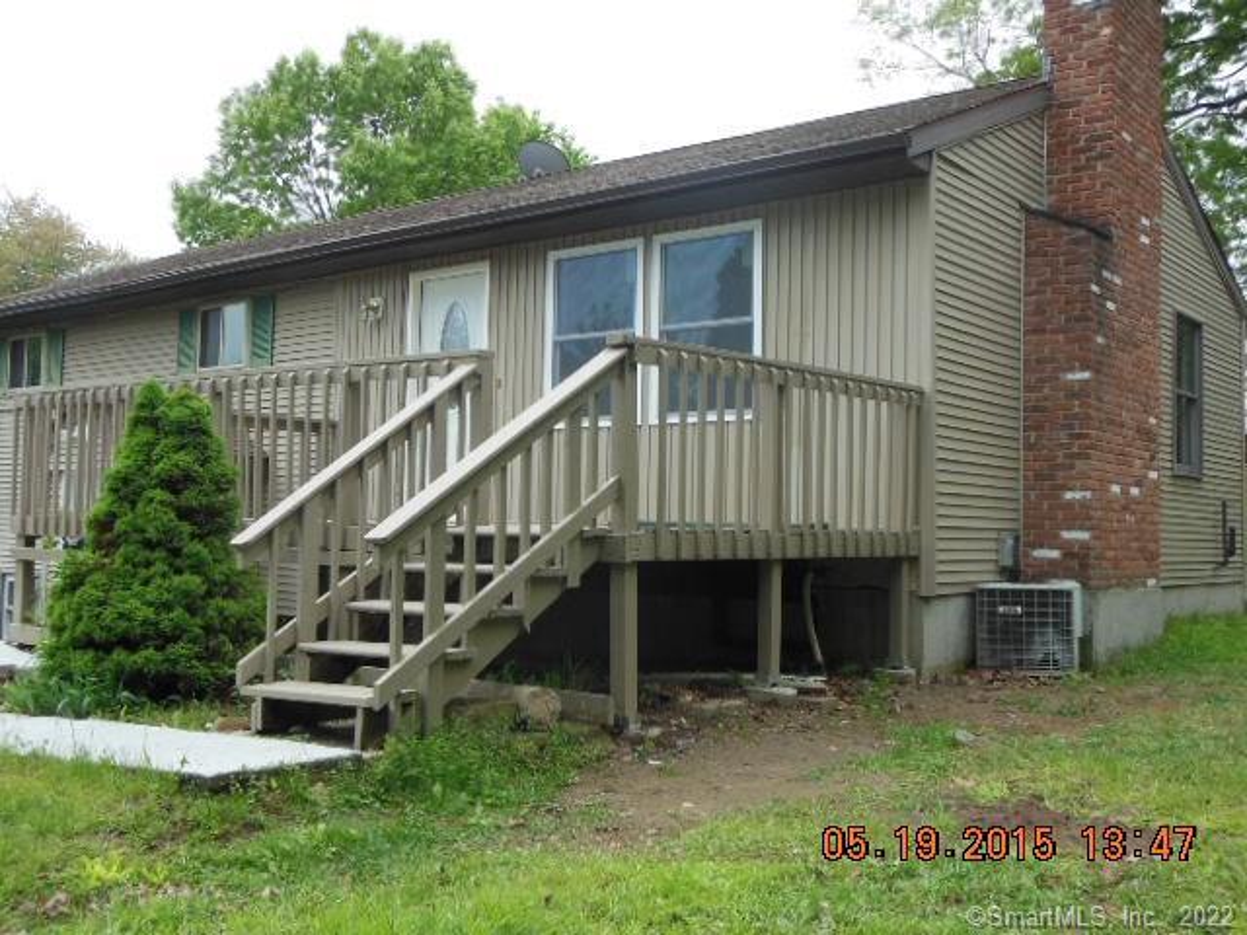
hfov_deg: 49.0
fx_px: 1369
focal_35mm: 38
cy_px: 468
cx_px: 624
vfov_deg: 37.7
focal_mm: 6.8
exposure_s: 1/500
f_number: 3.6
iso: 125
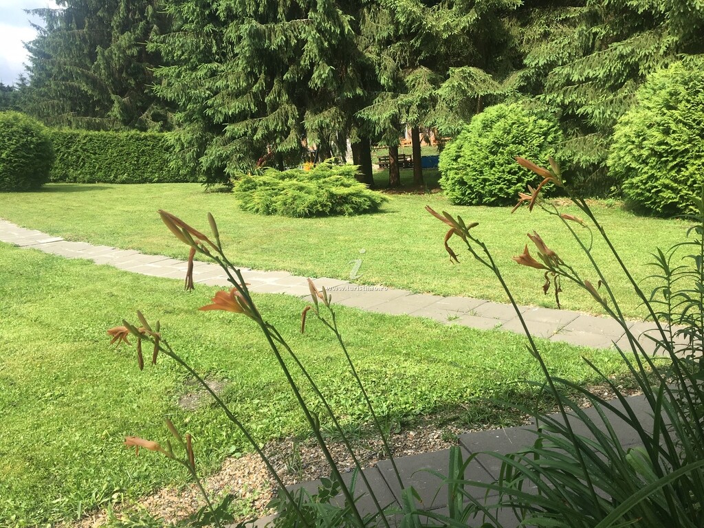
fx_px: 590
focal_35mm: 29
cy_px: 264
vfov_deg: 48.2
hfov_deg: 61.7
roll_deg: +4.0
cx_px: 352
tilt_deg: -10.1
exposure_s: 1/635
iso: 25
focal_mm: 4.15
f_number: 2.2
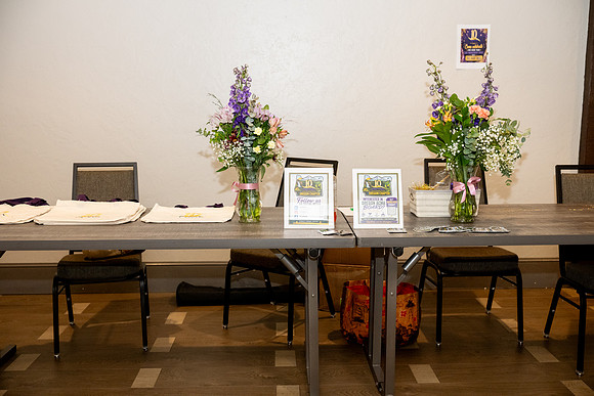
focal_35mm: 35
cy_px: 198
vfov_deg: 37.9
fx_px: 578
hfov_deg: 54.4
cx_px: 297
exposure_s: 1/320
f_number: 4
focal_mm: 35
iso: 2500
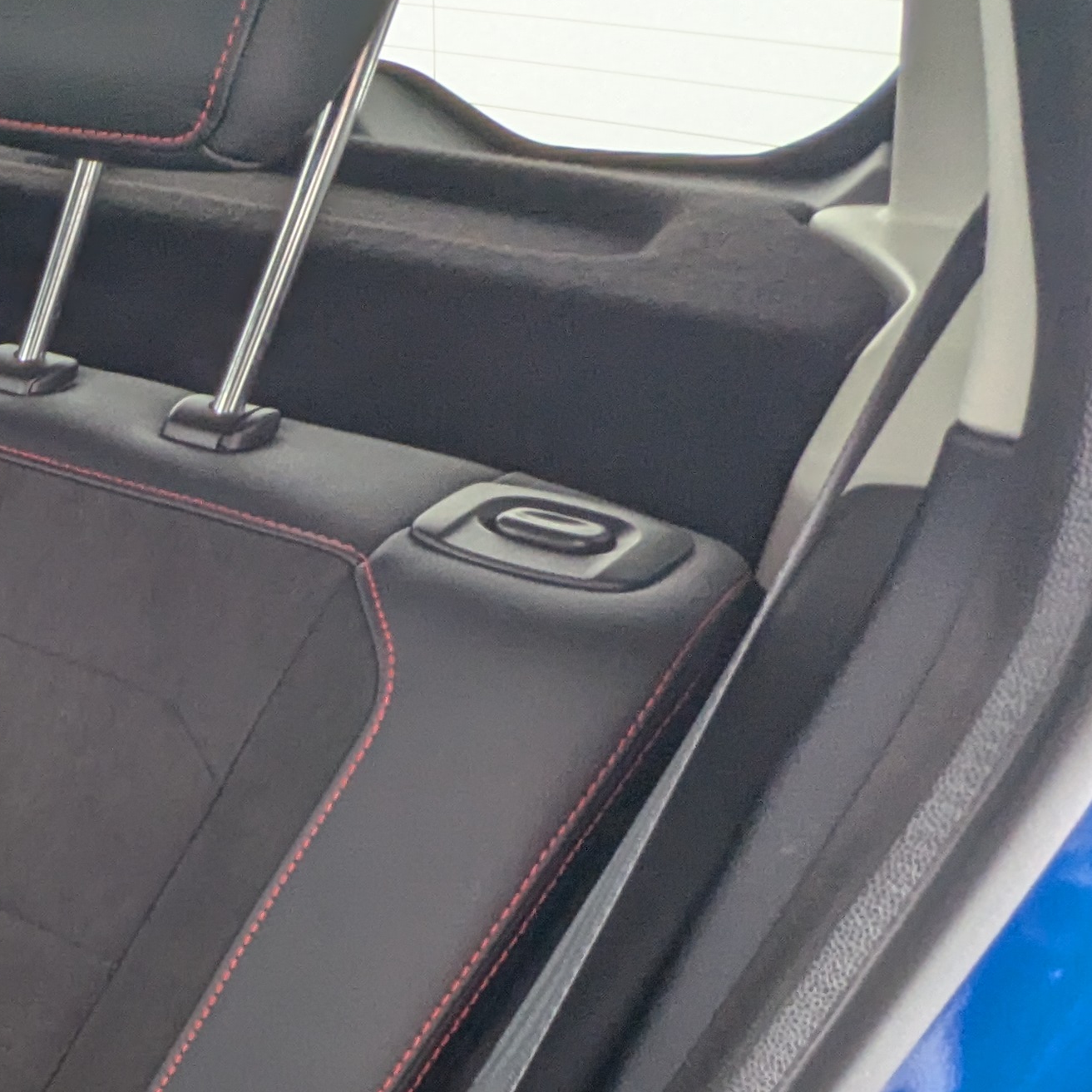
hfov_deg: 27.4
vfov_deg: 35.0
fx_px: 1570
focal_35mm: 44
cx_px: -525
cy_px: 1079
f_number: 2.2
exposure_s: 1/35
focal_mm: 2.35
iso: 81
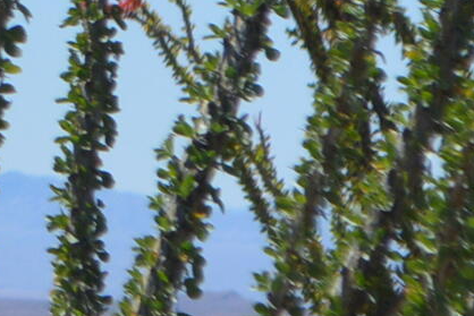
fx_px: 7778
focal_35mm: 591
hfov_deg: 3.4
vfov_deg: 2.3
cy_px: 95
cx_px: -767
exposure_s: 1/2000
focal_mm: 55
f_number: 7.1
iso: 400
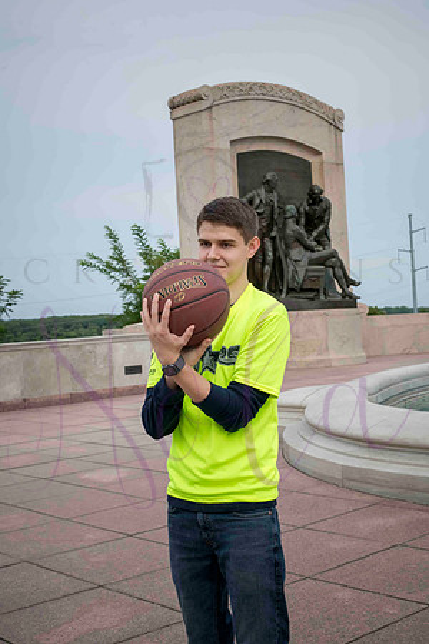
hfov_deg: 27.0
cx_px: 214
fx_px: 894
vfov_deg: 39.6
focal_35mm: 50
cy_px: 322
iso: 640
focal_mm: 50
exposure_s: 1/800
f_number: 10
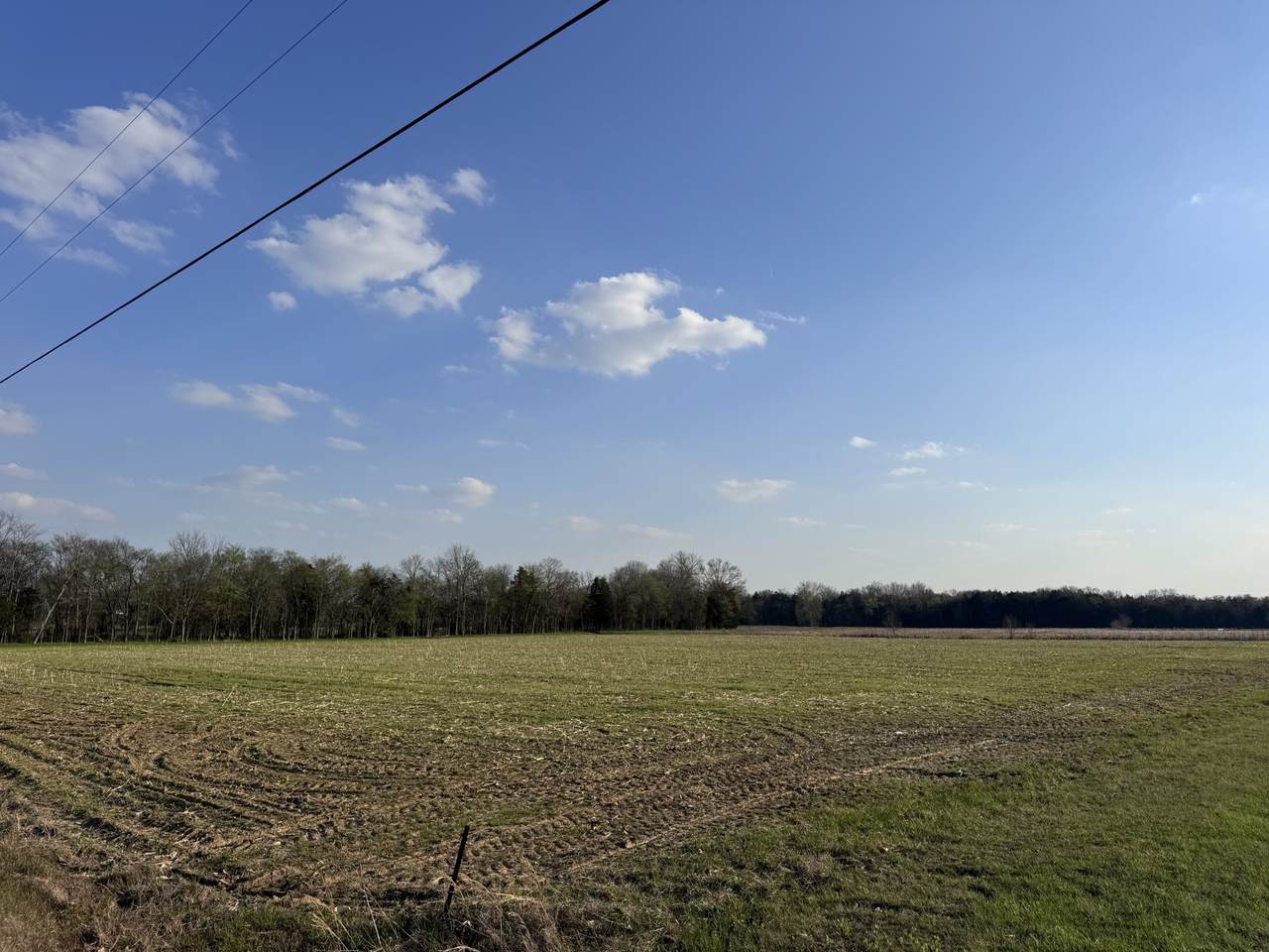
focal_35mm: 24
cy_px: 476
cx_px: 634
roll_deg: +0.2
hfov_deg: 71.6
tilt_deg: +9.4
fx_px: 880
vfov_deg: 56.8
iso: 80
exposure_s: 1/6410
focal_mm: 6.76
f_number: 1.78
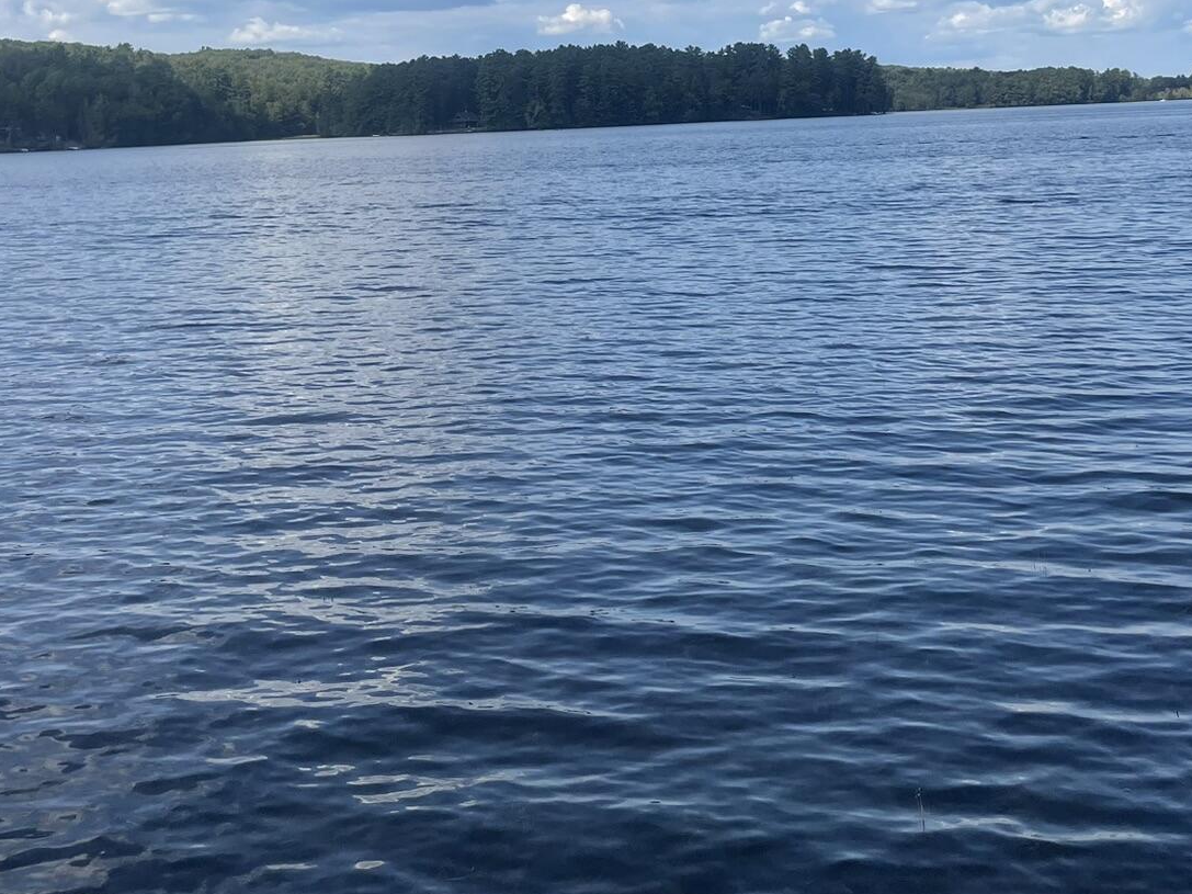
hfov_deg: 38.9
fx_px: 1687
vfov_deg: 28.7
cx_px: 627
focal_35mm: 49
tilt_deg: -0.6
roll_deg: +0.7
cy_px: 121
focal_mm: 4.2
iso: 32
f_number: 1.6
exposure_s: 1/3731
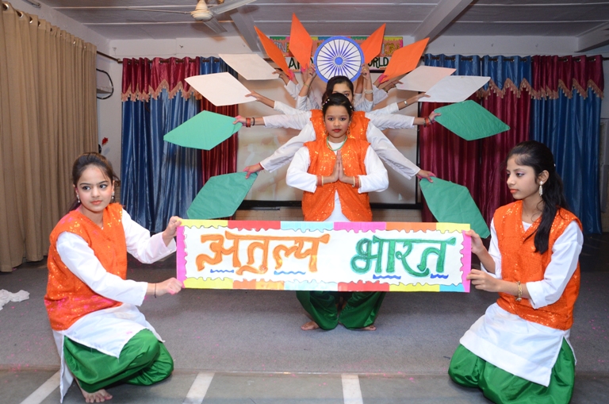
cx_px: 304
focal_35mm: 63
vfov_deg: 21.5
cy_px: 202
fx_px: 1064
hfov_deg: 31.9
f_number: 6.3
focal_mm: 42
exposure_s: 1/125
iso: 1250
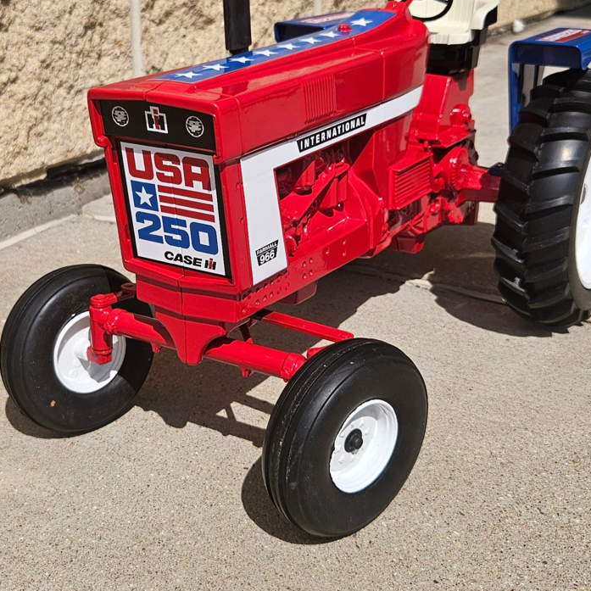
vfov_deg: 46.3
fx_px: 676
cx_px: 340
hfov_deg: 47.1
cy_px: 183
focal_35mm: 35
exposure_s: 1/5000
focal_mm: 5.4
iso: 25
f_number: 1.8
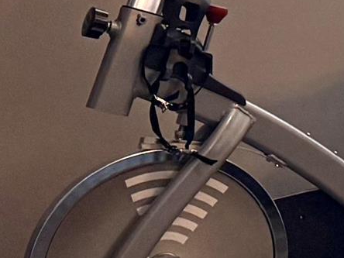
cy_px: -22
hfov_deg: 9.2
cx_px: 1078
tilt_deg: -2.1
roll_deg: -0.1
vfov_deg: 8.9
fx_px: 1650
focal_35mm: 166
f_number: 1.78
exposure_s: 1/122
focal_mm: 6.76
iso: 200
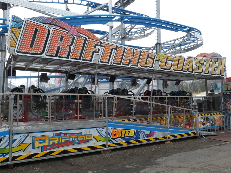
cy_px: 86
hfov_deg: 61.7
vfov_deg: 48.2
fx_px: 194
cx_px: 116
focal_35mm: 29
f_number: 4.5
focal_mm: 5
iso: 100
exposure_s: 1/200
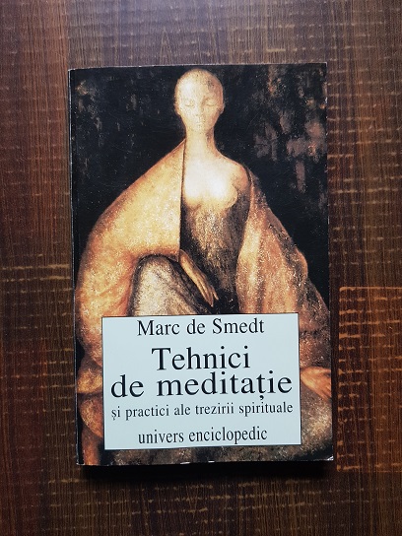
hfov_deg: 53.1
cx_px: 201
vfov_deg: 67.3
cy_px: 268
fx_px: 403
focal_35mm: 26
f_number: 1.7
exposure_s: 1/16
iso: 200
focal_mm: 4.3
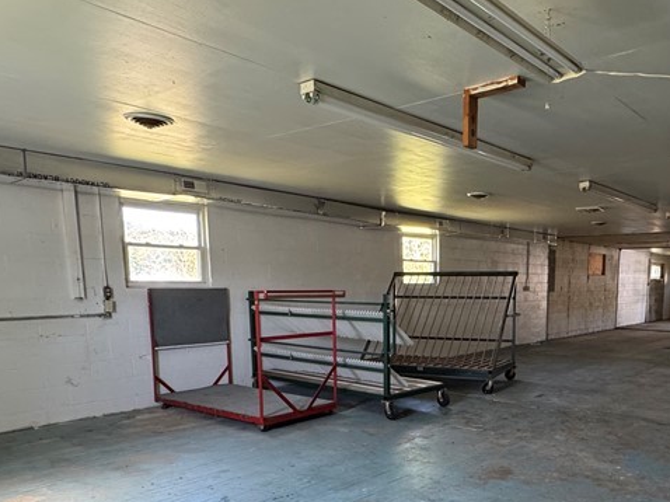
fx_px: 580
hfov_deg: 58.7
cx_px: 443
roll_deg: -0.3
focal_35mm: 30
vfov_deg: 45.2
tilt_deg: -9.0
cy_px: 376
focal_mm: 2.22
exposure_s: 1/60
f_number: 2.2
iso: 250
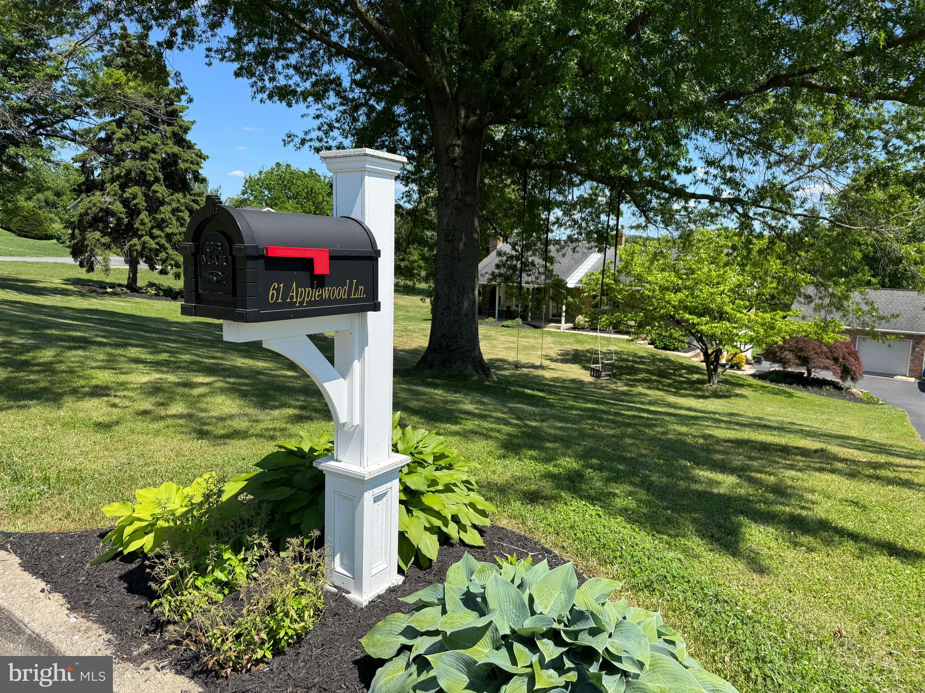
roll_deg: -1.4
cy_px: 346
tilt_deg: -9.6
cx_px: 462
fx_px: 641
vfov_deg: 56.8
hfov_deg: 71.6
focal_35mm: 24
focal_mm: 6.76
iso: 80
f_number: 1.78
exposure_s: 1/2833
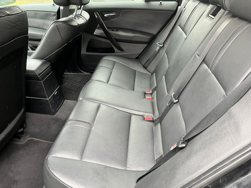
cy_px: 94
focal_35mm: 26
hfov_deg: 67.3
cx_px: 126
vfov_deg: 53.1
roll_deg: -1.7
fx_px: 189
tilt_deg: -32.1
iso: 250
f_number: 1.6
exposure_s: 1/60
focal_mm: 5.1
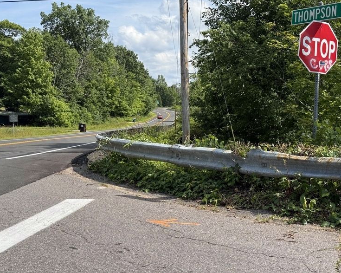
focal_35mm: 51
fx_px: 515
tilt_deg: -2.8
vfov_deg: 29.7
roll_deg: +0.8
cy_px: 136
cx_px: 173
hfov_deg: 36.7
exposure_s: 1/3226
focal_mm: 6.76
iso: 64
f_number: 1.78
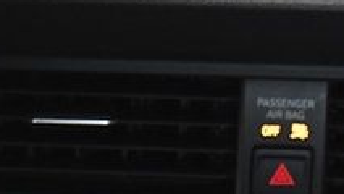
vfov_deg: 6.2
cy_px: 2
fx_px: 1788
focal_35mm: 196
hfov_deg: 10.9
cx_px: 58
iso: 2000
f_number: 5.6
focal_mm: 26
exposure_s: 1/125
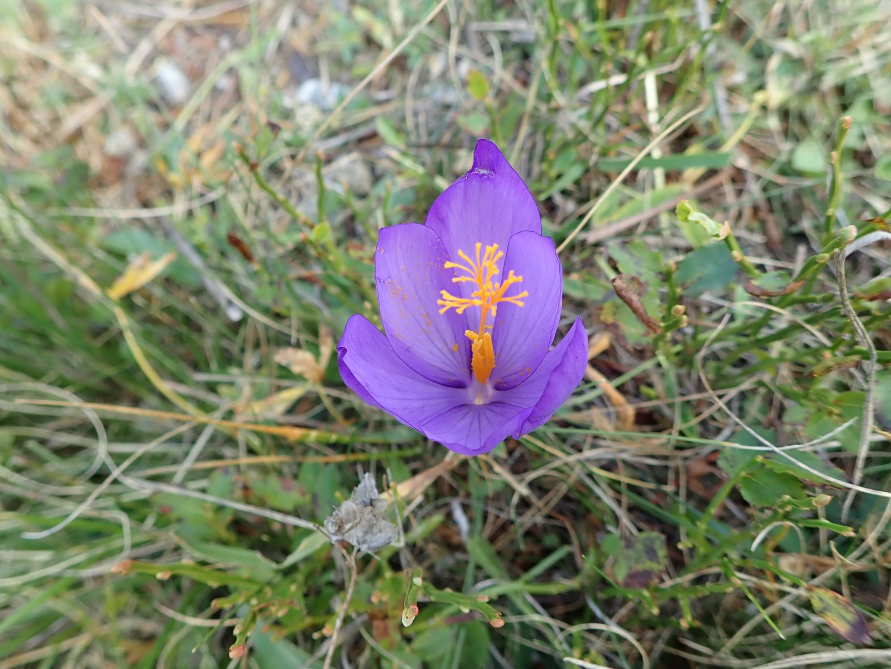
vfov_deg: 51.3
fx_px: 695
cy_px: 310
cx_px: 464
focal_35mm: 27
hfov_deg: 65.3
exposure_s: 1/80
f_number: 2.8
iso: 100
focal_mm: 4.5
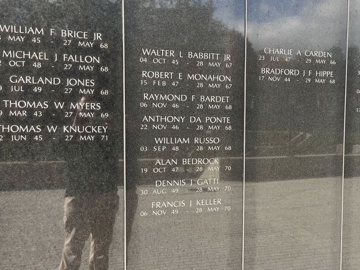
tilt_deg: -3.2
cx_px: 252
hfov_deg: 46.8
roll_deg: -0.3
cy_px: 152
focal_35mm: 39
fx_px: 406
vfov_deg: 36.8
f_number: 1.6
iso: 50
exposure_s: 1/631
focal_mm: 5.1
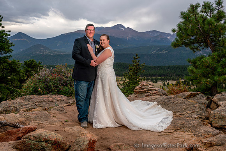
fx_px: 220
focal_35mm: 35
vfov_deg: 37.9
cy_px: 76
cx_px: 113
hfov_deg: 54.4
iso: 100
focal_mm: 35
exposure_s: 1/80
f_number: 6.3
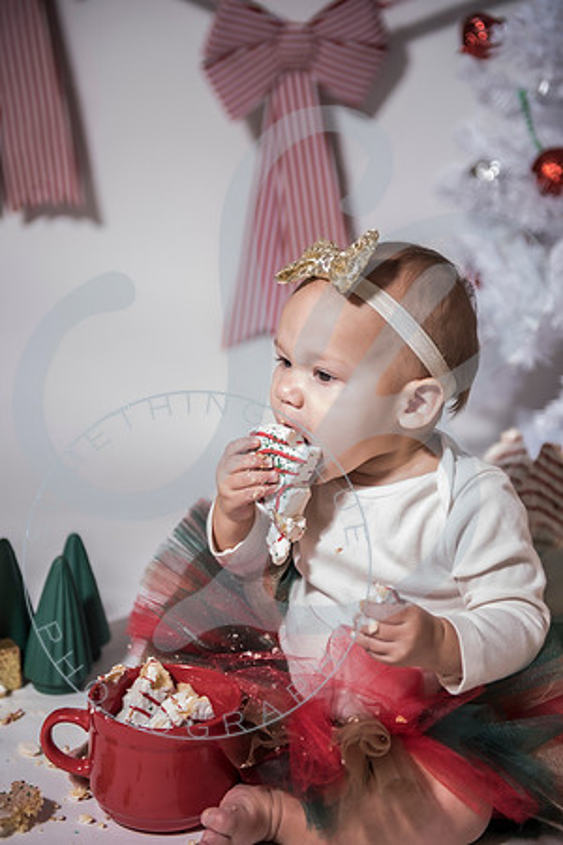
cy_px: 422
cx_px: 282
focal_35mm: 62
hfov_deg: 21.9
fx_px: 1454
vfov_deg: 32.4
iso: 100
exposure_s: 1/125
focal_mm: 62
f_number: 2.8
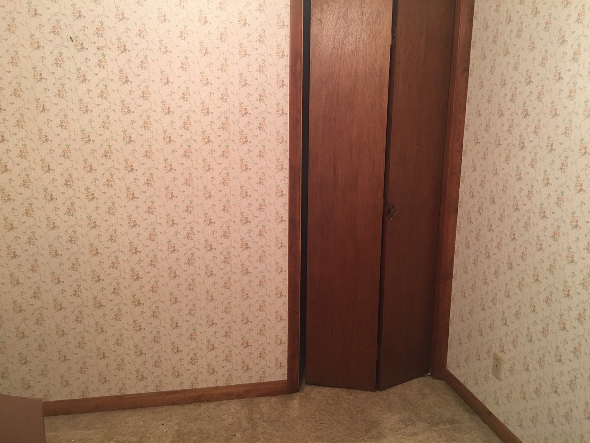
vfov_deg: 48.2
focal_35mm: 29
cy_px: 222
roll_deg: -0.4
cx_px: 295
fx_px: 494
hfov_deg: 61.7
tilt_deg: -10.8
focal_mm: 4.15
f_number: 2.2
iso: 80
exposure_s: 1/15
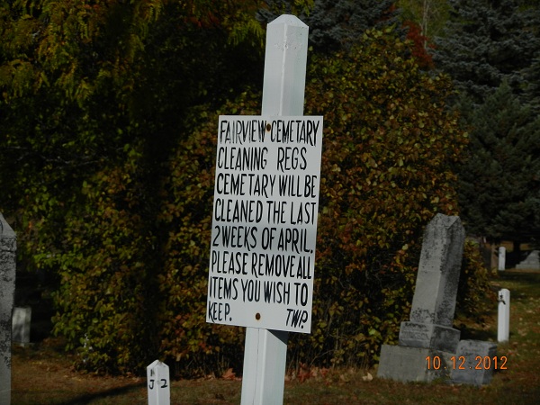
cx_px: 270
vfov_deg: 10.3
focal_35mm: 144
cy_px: 202
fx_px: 2246
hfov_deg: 13.7
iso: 160
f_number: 10.4
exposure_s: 1/800
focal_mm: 25.9
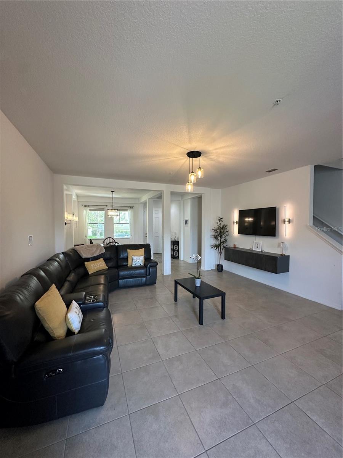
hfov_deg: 85.7
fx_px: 185
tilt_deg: -1.2
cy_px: 229
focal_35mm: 14
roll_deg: -0.7
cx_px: 172
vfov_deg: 102.1
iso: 250
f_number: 2.2
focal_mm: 2.22
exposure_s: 1/120
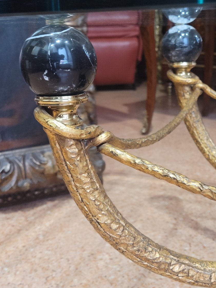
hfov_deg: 49.7
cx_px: 115
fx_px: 233
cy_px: 149
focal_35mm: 28
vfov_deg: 63.4
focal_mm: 5.4
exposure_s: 1/50
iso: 500
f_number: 1.8
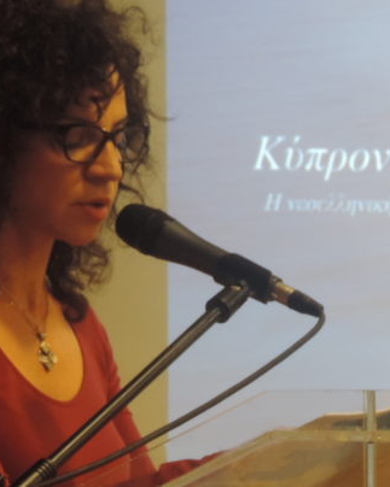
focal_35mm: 260
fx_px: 3753
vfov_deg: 7.4
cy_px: 256
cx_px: 256
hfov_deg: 5.9
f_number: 4.2
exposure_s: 1/25
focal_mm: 18.7
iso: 450
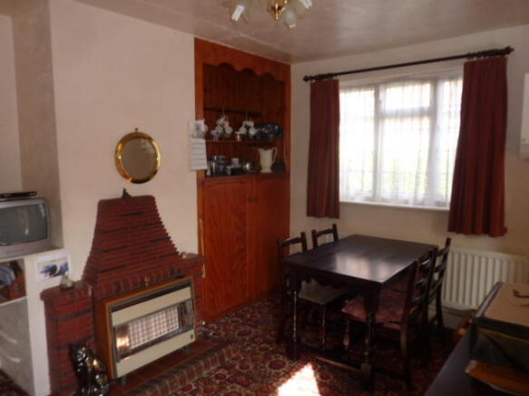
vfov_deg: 54.9
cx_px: 264
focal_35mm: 25
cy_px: 198
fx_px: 382
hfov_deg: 69.4
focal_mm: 4.1
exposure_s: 1/30
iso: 100
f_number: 3.3
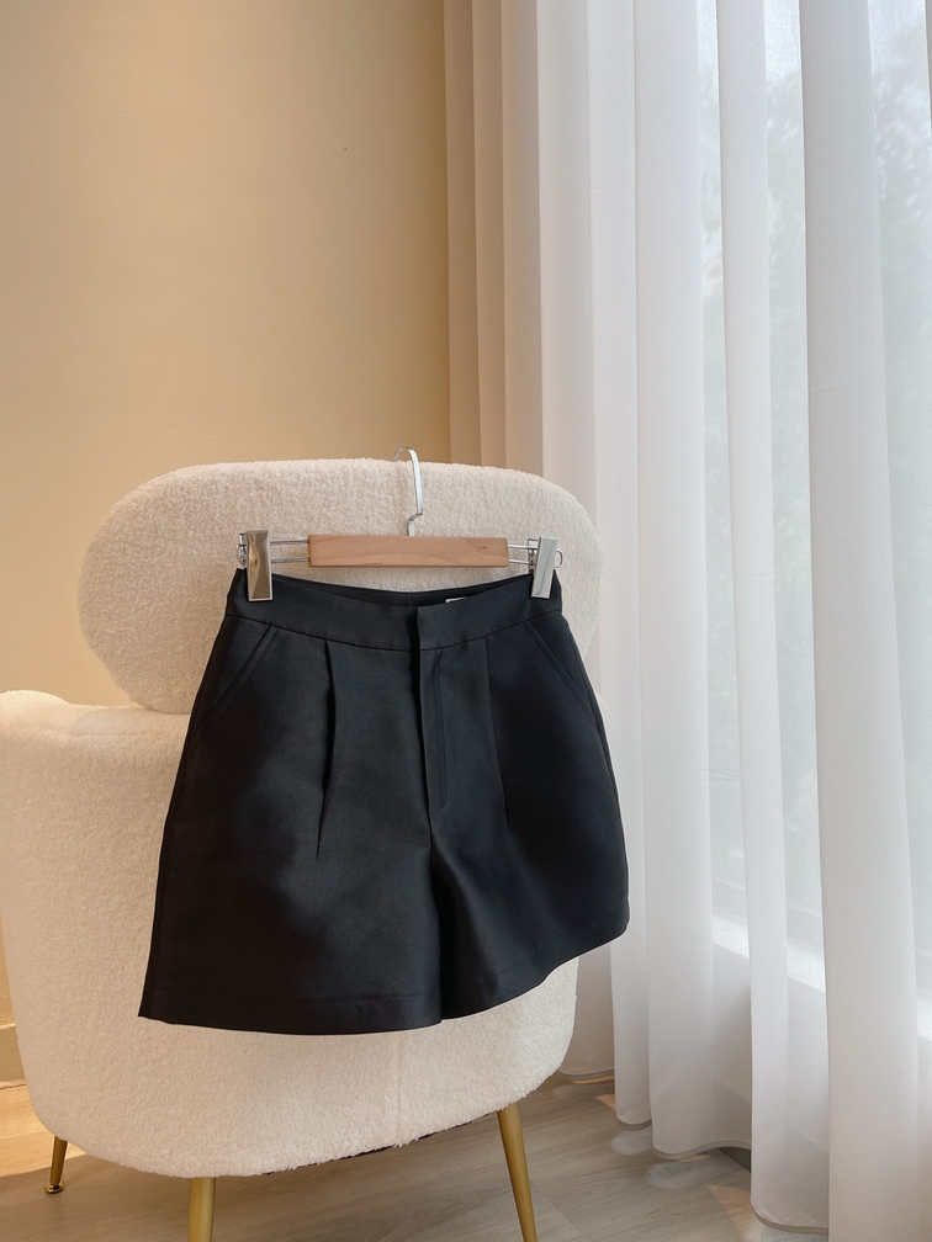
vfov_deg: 67.3
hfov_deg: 53.1
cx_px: 466
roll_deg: -0.2
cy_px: 621
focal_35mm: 26
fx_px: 933
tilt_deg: +0.6
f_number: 1.6
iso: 50
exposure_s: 1/121
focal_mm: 5.1
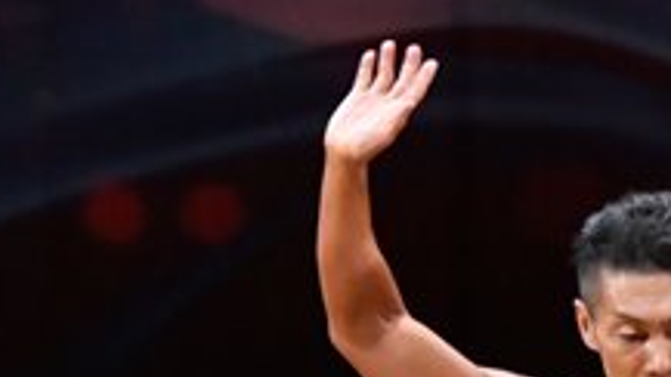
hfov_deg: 2.6
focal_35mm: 842
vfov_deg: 1.4
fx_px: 14979
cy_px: 695
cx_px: 809
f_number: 5.6
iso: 4000
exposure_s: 1/400
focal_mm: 150
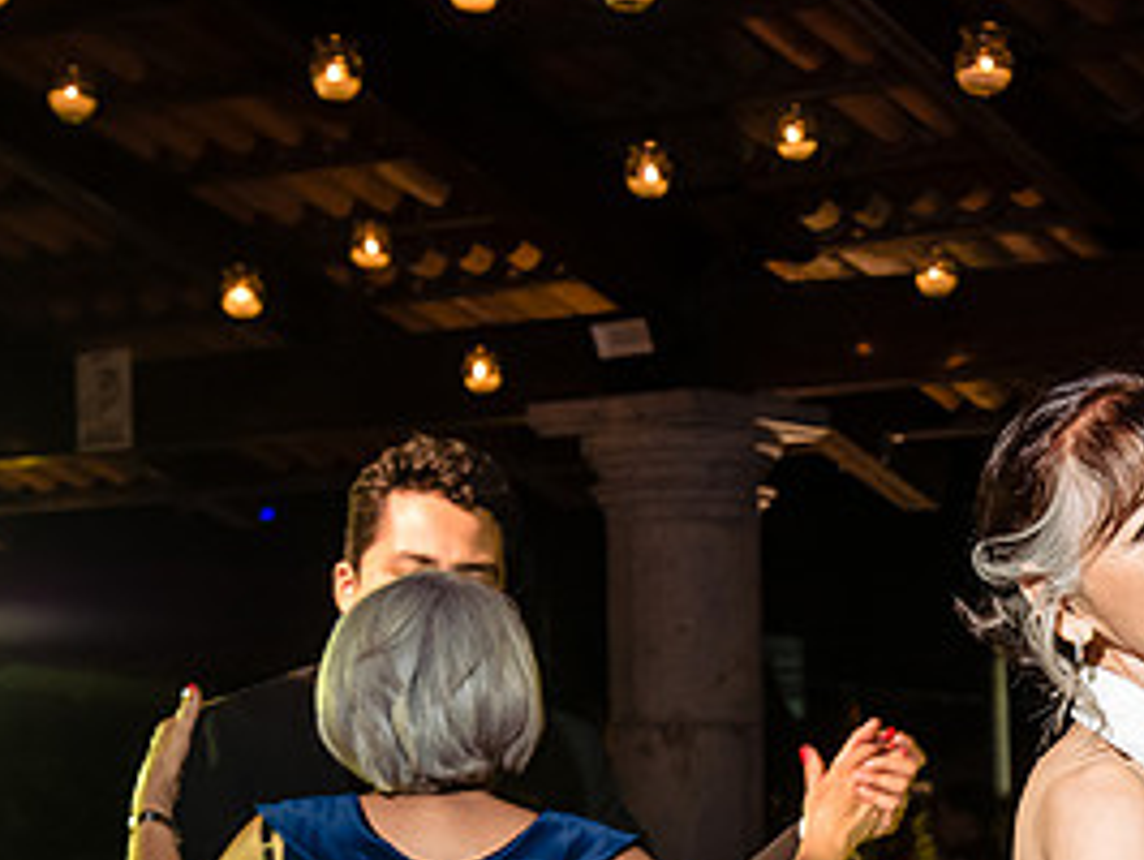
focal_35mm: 109
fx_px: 3606
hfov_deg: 17.8
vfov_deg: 13.5
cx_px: 1019
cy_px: 763
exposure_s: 1/60
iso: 2000
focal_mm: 52
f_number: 7.1
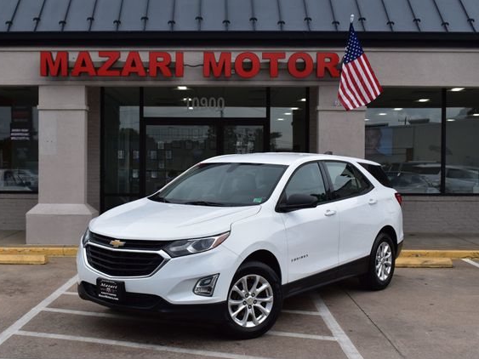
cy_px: 180
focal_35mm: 48
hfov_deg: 39.9
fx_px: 658
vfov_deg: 30.5
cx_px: 208
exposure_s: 1/320
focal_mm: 29
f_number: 10
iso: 400
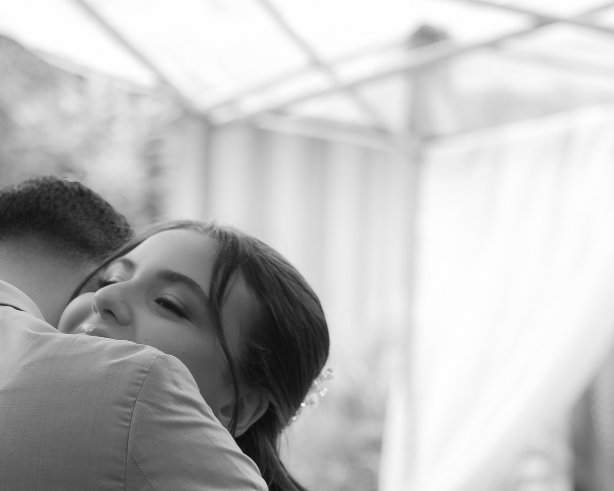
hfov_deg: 11.2
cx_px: 71
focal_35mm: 172
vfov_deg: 9.0
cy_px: 400
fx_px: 3125
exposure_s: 1/320
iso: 500
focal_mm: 56
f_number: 2.5
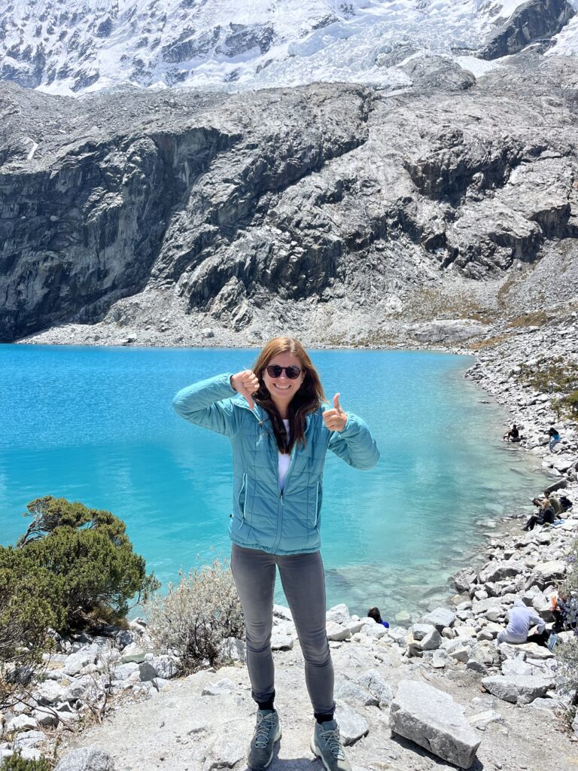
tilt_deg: -3.0
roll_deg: +0.5
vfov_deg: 67.3
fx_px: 579
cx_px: 289
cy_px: 386
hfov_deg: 53.1
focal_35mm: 26
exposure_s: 1/3745
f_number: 1.6
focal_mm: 5.1
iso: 50
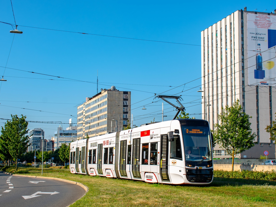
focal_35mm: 63
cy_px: 111
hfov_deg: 30.7
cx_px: 149
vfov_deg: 23.3
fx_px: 502
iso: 100
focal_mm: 32
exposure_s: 1/500
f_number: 8
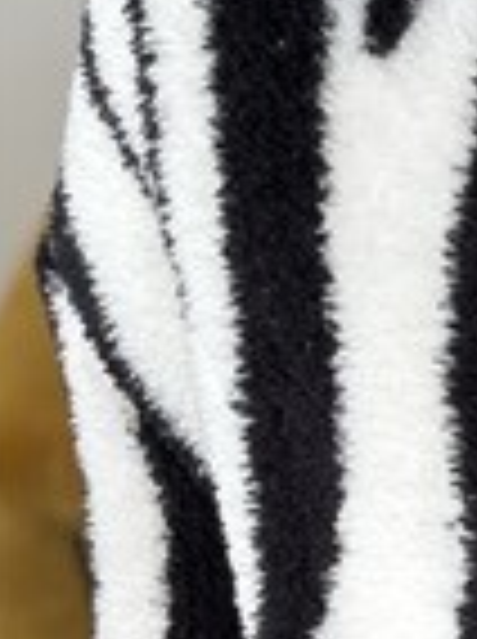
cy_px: 772
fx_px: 2082
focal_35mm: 113
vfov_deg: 16.7
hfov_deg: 11.9
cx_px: 882
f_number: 1.9
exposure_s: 1/121
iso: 64
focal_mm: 2.71
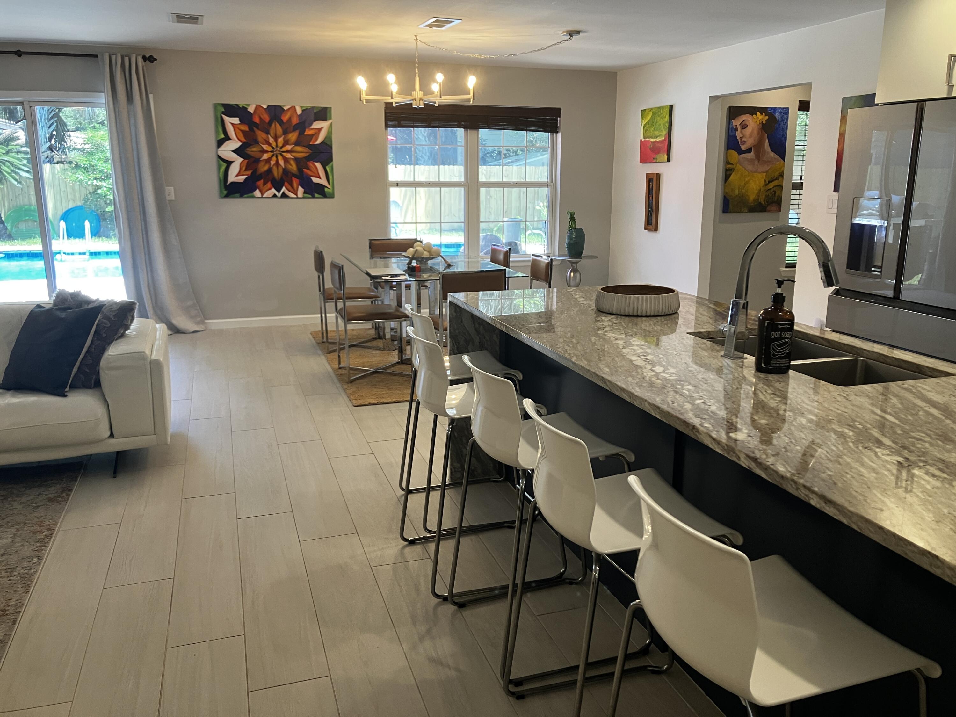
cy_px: 358
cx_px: 478
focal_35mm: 28
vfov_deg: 49.7
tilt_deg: -12.8
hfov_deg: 63.4
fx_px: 773
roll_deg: +0.7
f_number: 1.8
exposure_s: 1/60
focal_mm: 3.99
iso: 80
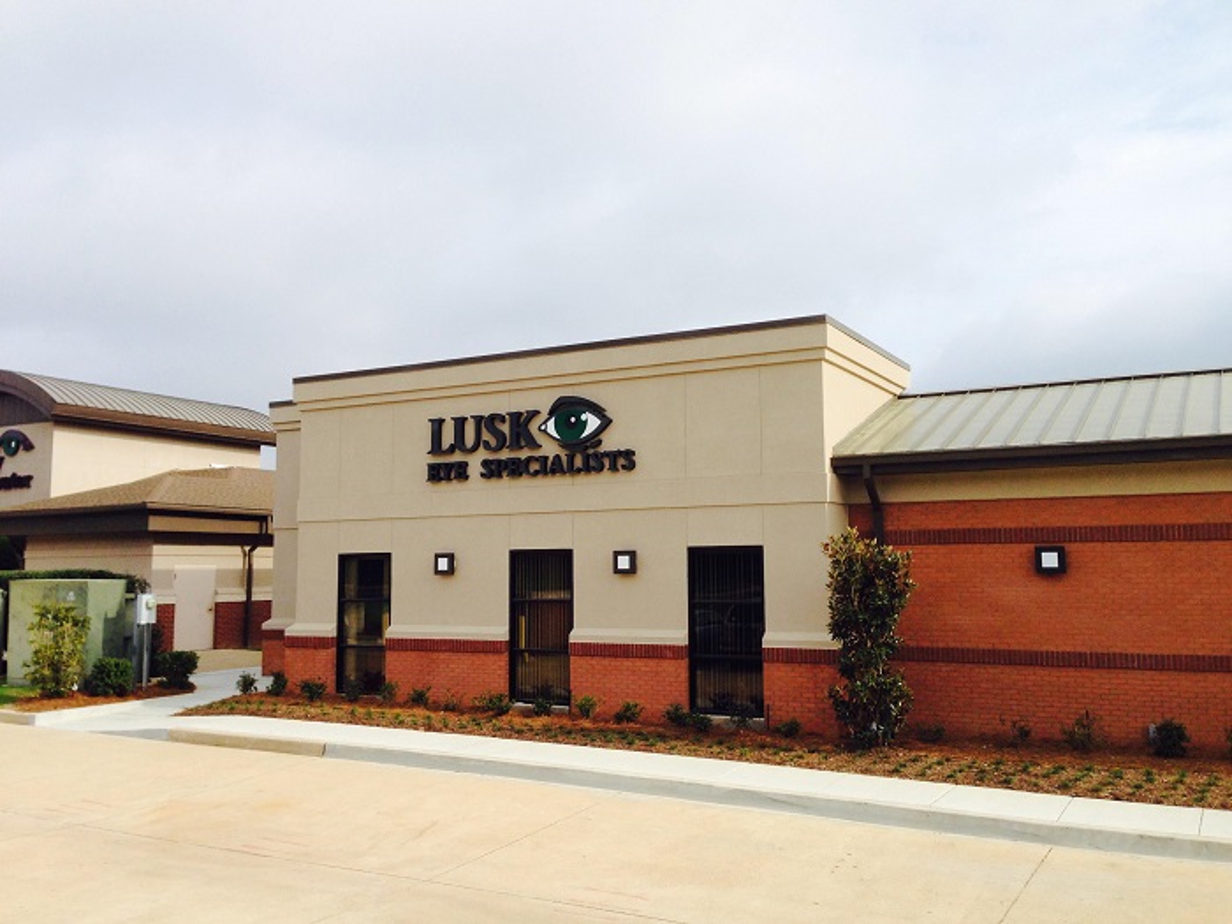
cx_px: 616
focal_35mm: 33
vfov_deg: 42.9
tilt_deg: +6.0
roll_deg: -0.5
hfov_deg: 55.4
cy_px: 462
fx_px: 1174
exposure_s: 1/1506
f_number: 2.4
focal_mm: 4.12
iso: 50
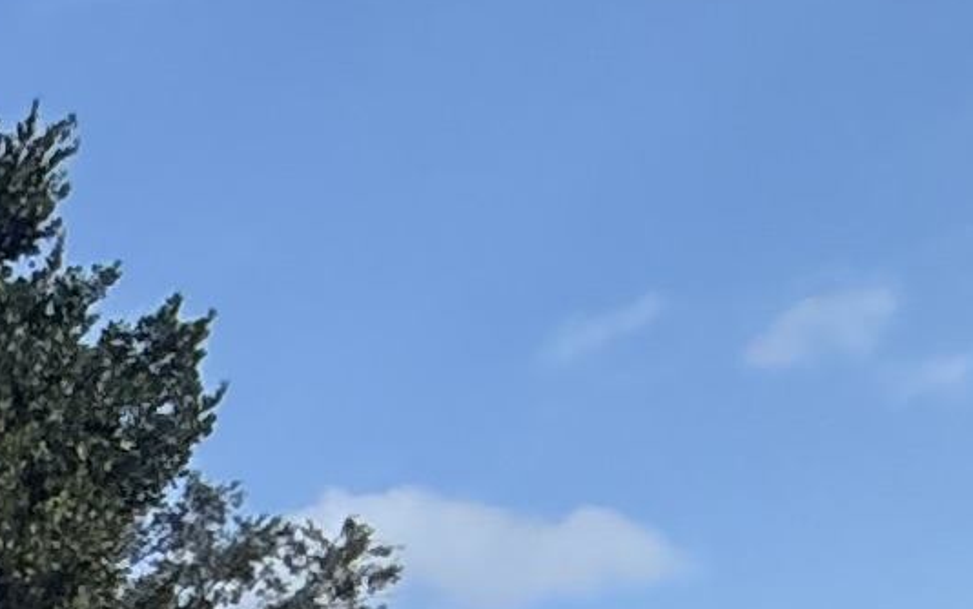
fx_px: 2971
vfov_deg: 8.9
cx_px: -1746
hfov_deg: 12.0
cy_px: 2002
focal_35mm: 112
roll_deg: +0.4
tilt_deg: -7.8
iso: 50
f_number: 2.2
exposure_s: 1/1431
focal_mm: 2.22
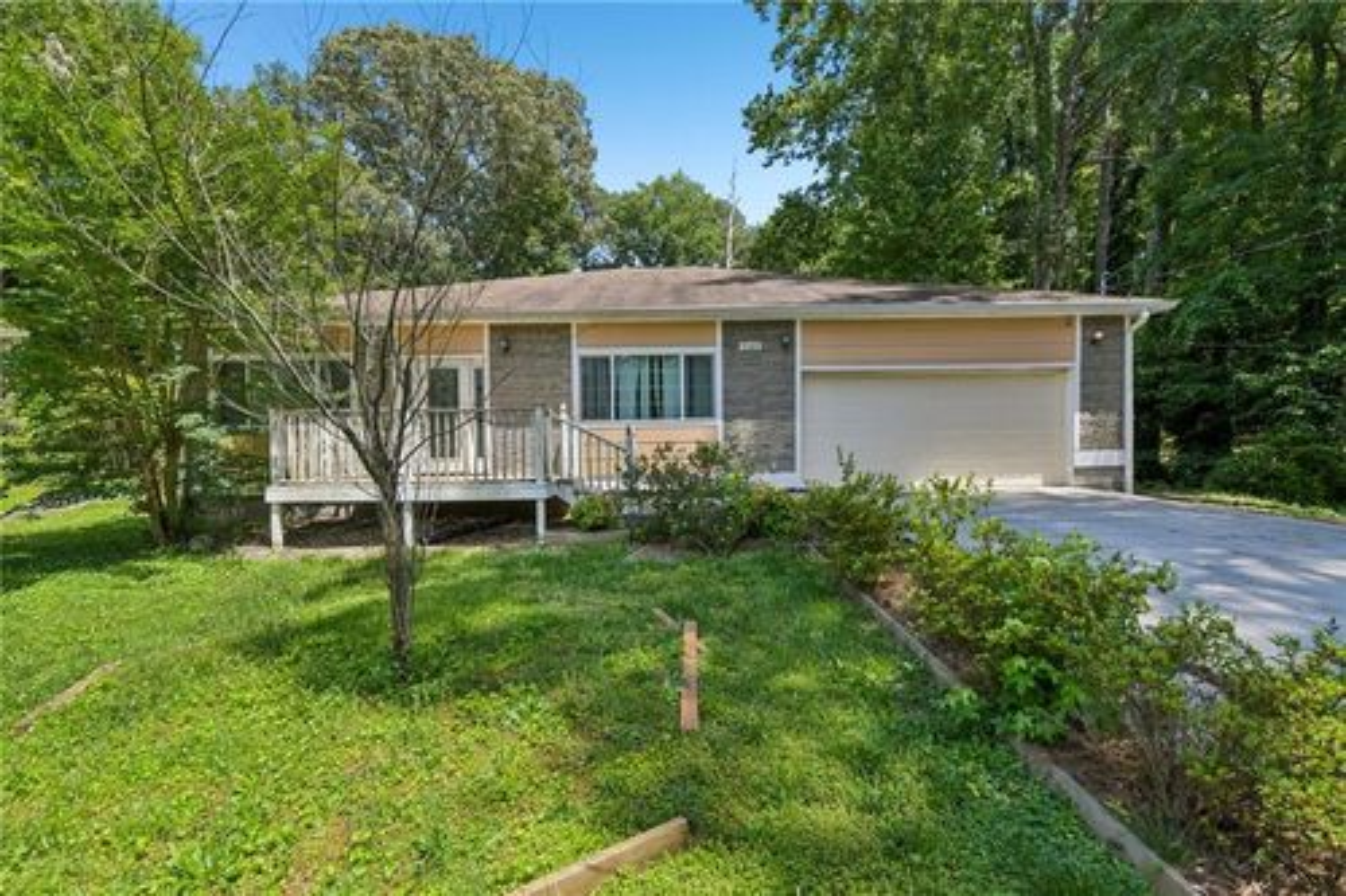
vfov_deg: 77.3
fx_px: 561
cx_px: 673
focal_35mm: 15
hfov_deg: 100.4
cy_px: 448
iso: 400
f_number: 8
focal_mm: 15
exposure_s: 1/640
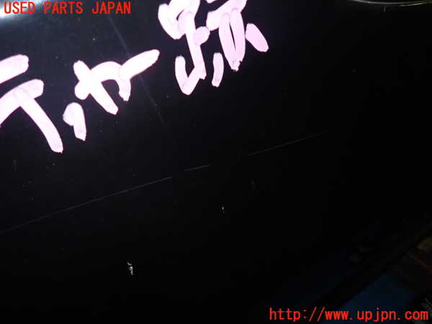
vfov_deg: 54.9
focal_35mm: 25
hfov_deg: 69.4
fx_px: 312
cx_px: 216
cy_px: 162
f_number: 5.6
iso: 250
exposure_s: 1/30
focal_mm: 4.5
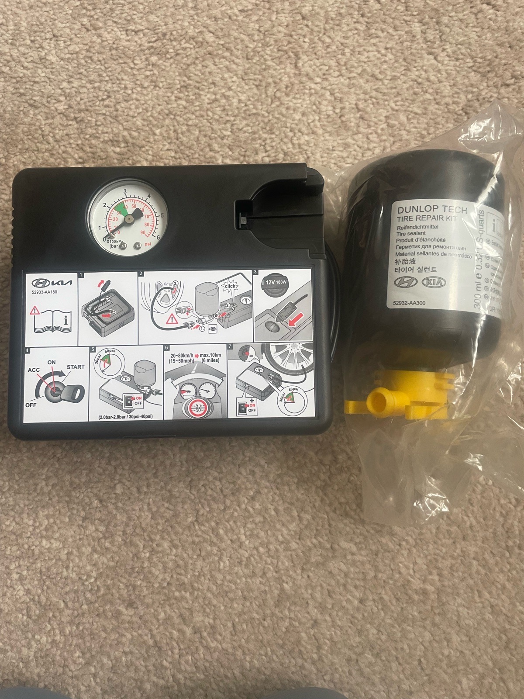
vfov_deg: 67.3
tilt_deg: -84.8
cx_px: 262
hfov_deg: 53.1
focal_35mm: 26
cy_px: 350
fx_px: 525
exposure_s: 1/60
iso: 125
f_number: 1.6
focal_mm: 4.2
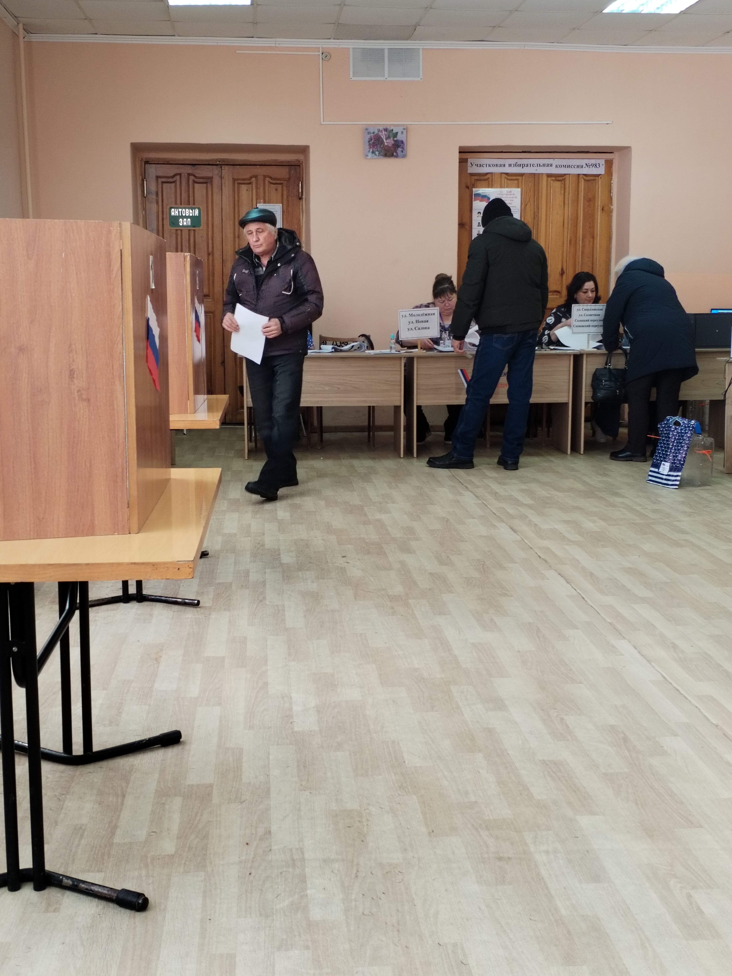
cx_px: 366
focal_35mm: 46
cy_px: 488
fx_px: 1297
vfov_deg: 41.2
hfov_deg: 31.5
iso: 289
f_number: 1.8
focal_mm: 4.75
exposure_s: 1/60
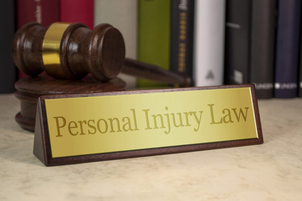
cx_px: 151
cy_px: 100
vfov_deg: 18.2
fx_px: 629
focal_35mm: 75
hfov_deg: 27.0
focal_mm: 50
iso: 200
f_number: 5.6
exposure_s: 1/60
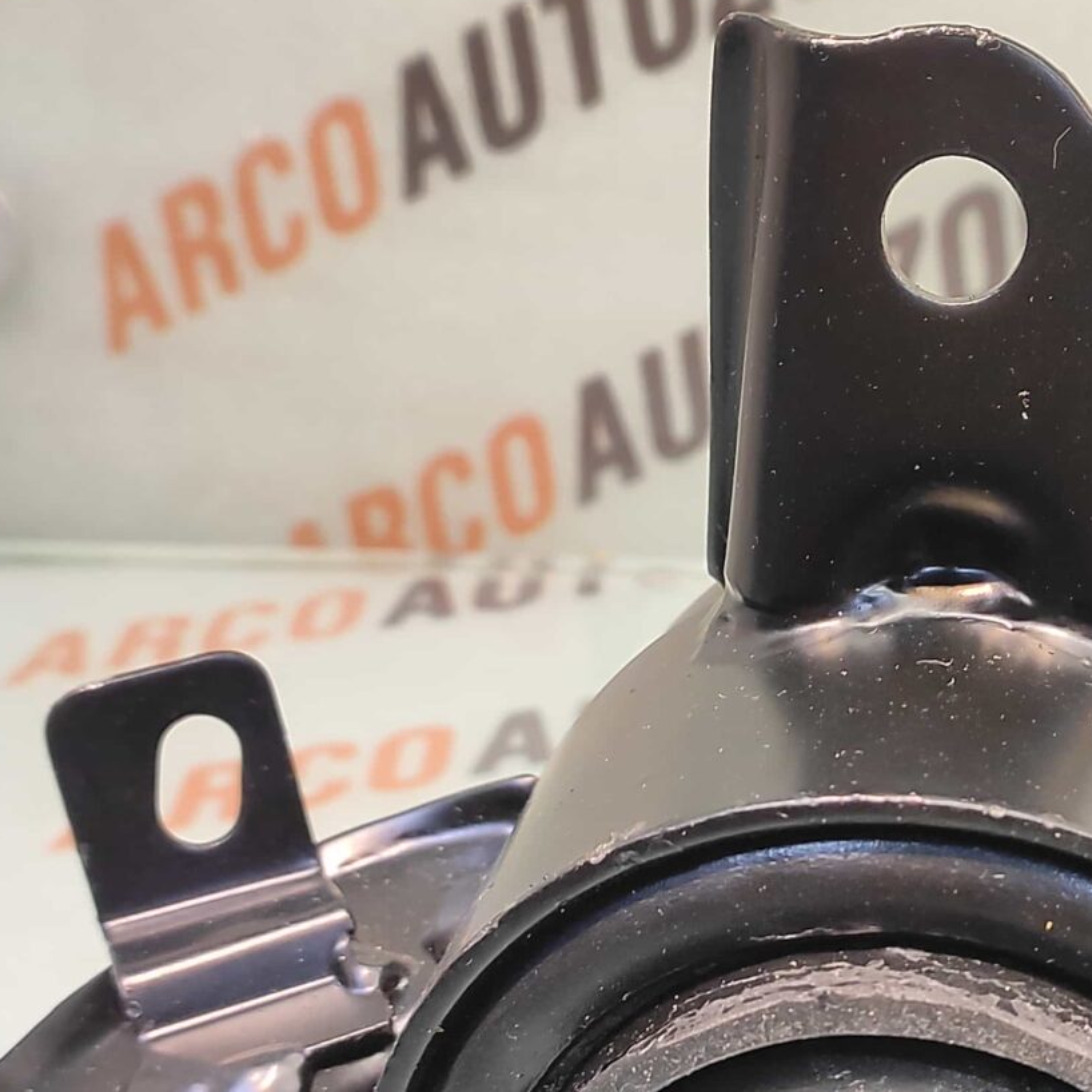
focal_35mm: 47
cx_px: 925
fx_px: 1677
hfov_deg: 34.6
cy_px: 833
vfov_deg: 35.2
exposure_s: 1/33
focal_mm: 4.74
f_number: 1.79
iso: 421
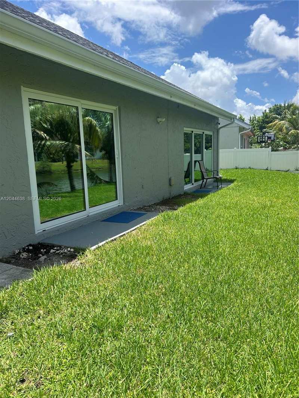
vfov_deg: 67.3
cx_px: 150
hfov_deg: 53.1
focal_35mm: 26
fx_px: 299
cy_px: 199
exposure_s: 1/3165
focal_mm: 5.7
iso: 50
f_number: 1.5
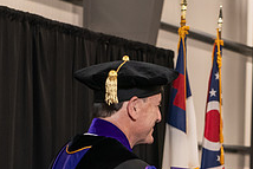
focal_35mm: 179
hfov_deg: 11.4
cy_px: 213
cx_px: 245
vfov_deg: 7.6
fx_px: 1259
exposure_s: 1/125
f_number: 5
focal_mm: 66
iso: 2000
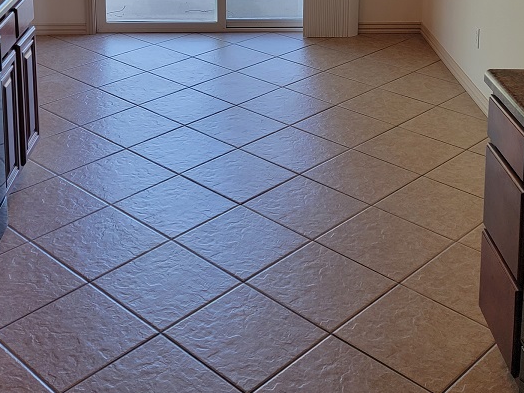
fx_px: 833
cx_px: 207
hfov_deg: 34.8
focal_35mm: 55
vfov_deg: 24.7
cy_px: -44
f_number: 1.8
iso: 80
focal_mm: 6.7
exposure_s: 1/120
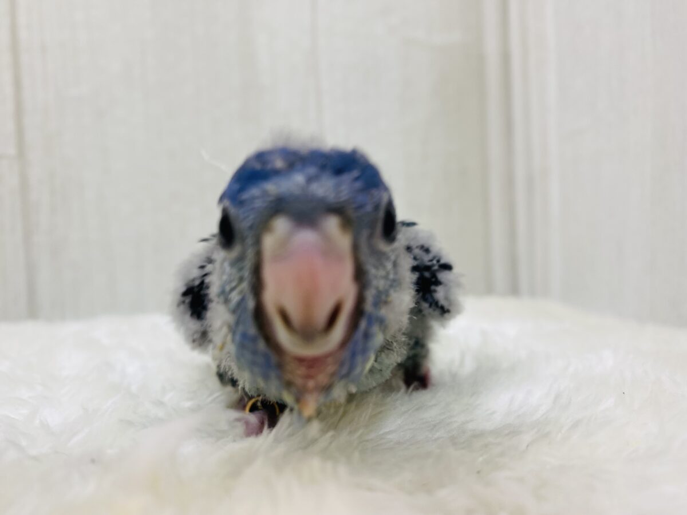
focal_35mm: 25
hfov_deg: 69.4
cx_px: 344
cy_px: 258
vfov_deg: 54.9
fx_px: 496
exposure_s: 1/100
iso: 80
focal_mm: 4.25
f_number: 1.8
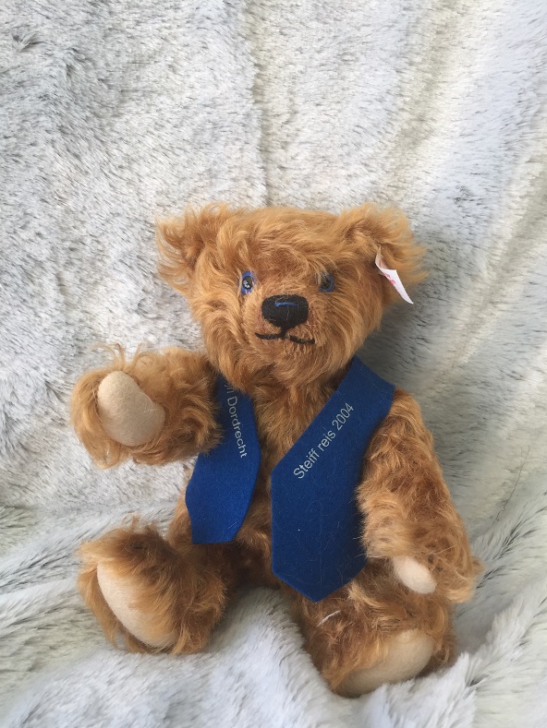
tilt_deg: -41.5
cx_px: 276
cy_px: 368
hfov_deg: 46.8
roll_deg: -1.2
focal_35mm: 30
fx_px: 632
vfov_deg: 60.0
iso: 32
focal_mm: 4.15
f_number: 2.2
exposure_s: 1/205
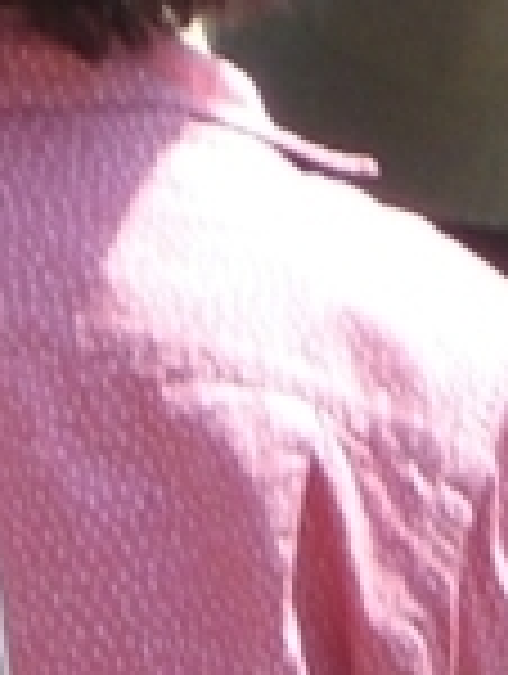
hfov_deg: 1.6
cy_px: -666
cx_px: 477
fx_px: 17736
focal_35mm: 909
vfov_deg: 2.2
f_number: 5.2
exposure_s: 1/200
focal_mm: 18.6
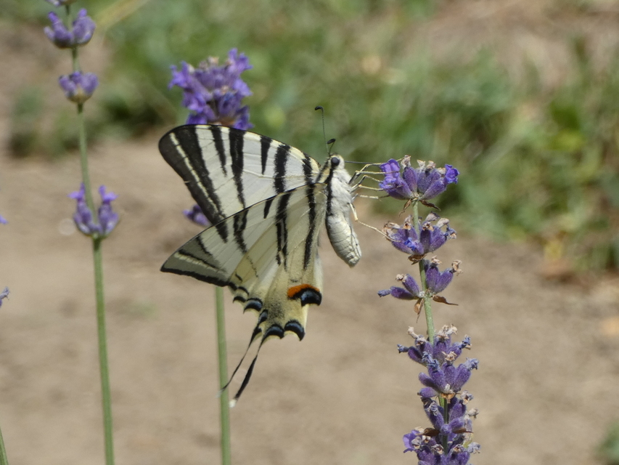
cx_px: 310
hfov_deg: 7.2
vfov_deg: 5.4
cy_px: 232
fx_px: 4900
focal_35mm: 274
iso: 80
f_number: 5.5
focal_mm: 49.1
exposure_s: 1/160
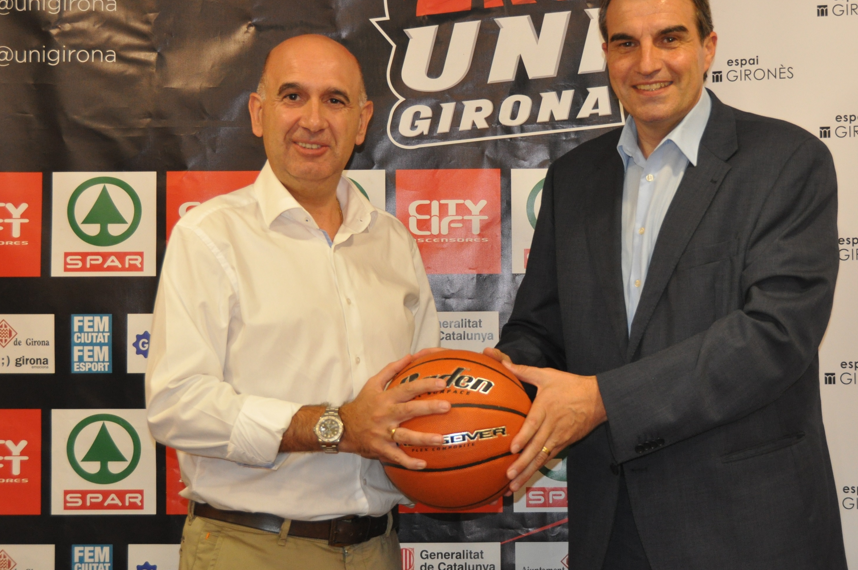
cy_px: 213
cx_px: 573
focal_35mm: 72
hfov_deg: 28.0
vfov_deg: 18.9
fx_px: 1706
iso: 800
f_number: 4.2
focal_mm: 35
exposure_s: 1/60
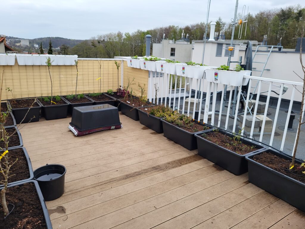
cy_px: 114
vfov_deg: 53.1
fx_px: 229
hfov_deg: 67.3
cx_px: 152
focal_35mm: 26
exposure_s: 1/125
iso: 40
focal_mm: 5.4
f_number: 1.8
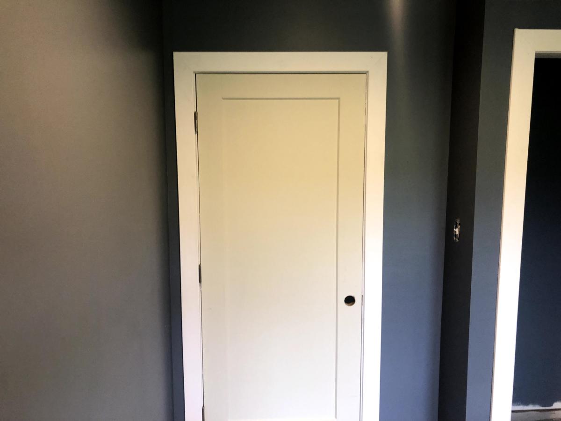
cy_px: 210
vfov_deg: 49.7
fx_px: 454
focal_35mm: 28
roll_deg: -0.5
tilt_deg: -3.3
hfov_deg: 63.4
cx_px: 280
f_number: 1.8
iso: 40
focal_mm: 4
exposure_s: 1/15
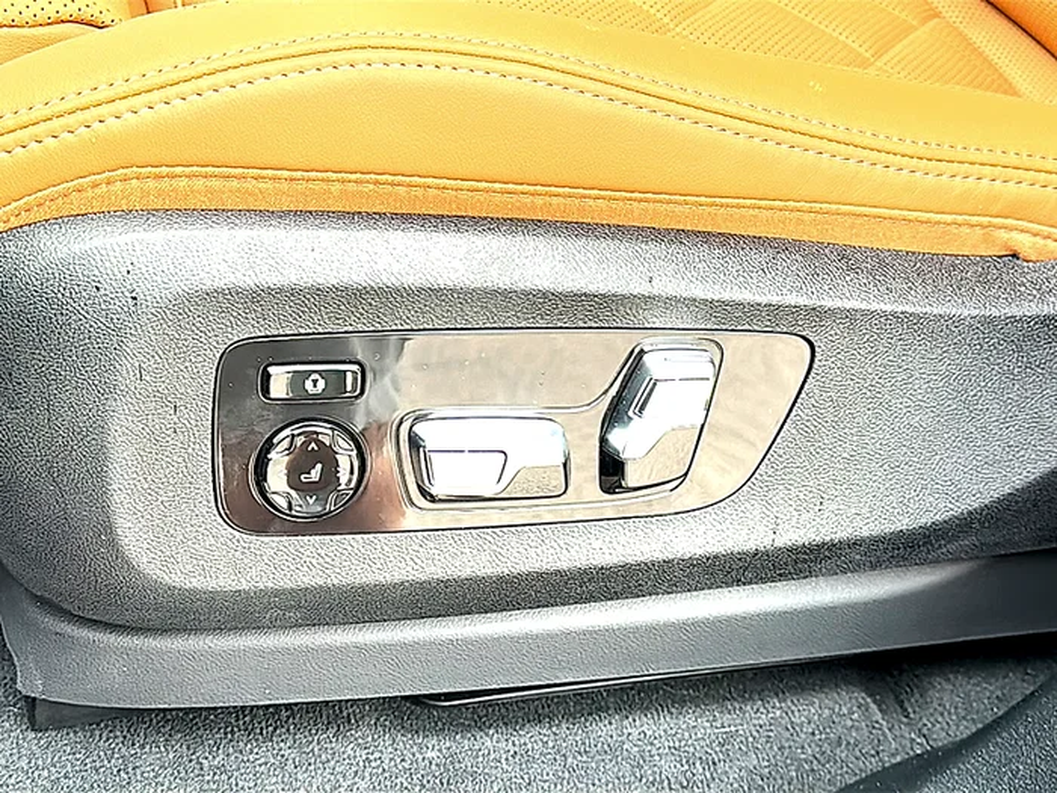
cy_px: 396
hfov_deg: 41.2
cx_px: 528
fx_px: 1405
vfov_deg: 31.5
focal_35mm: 46
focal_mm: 6.86
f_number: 1.78
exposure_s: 1/118
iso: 64
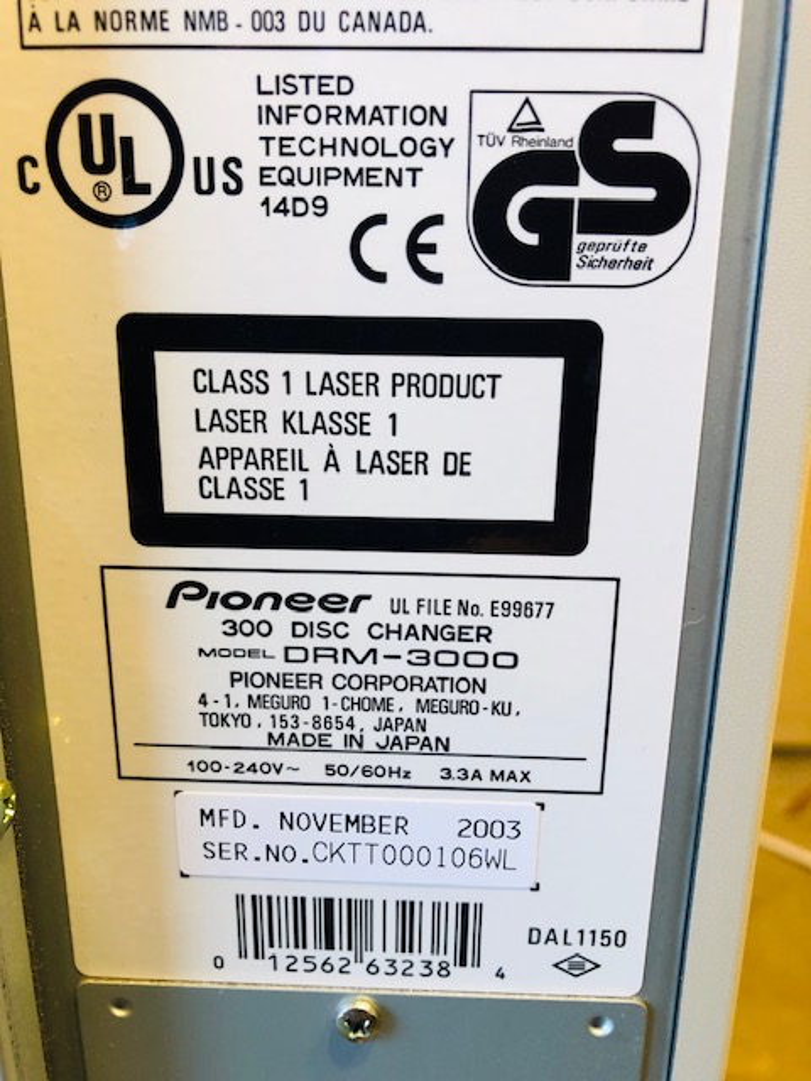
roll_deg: -0.7
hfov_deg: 49.7
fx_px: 875
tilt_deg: -17.1
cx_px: 406
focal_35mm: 28
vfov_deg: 63.4
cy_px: 540
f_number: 1.8
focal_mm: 3.99
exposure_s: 1/20
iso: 40
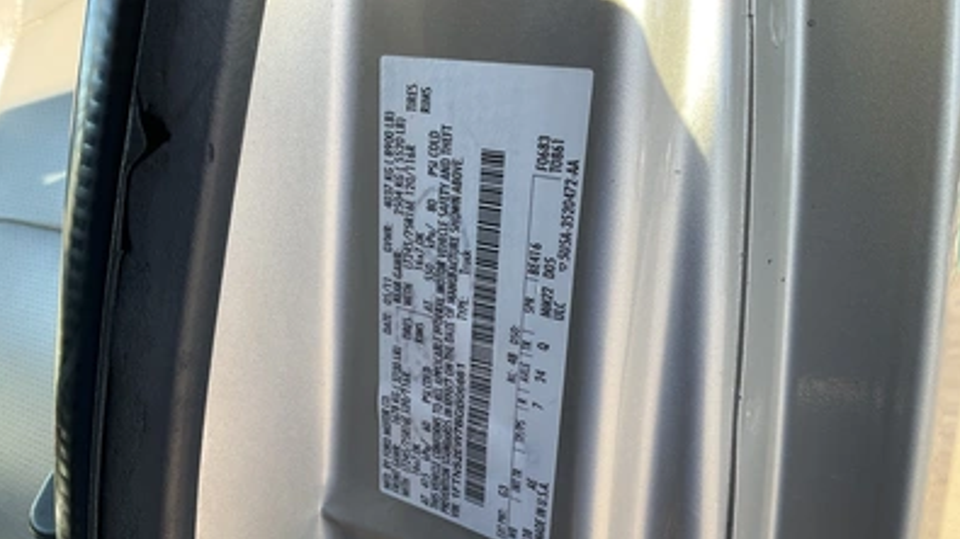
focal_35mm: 32
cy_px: 362
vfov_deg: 36.3
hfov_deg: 61.0
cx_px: 481
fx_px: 814
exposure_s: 1/122
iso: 20
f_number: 1.8
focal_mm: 3
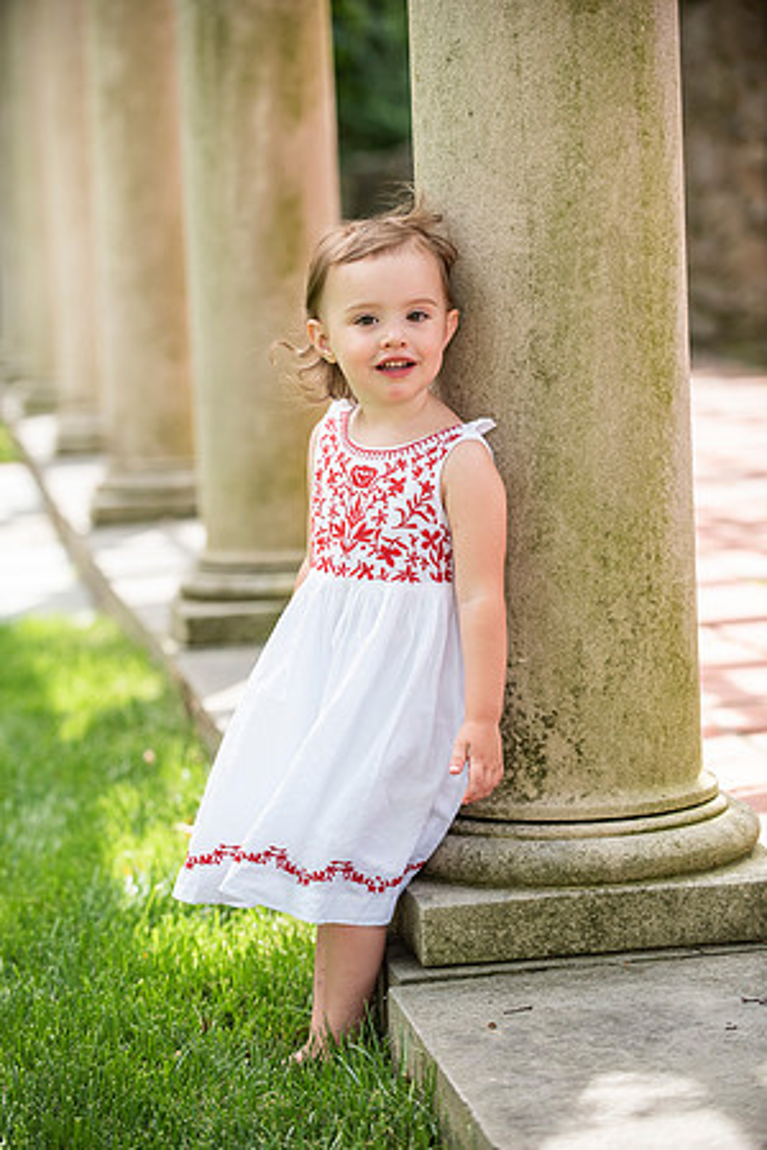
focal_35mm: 102
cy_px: 575
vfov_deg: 20.0
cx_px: 384
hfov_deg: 13.4
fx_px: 3259
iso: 640
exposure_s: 1/1000
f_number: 3.5
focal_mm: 102
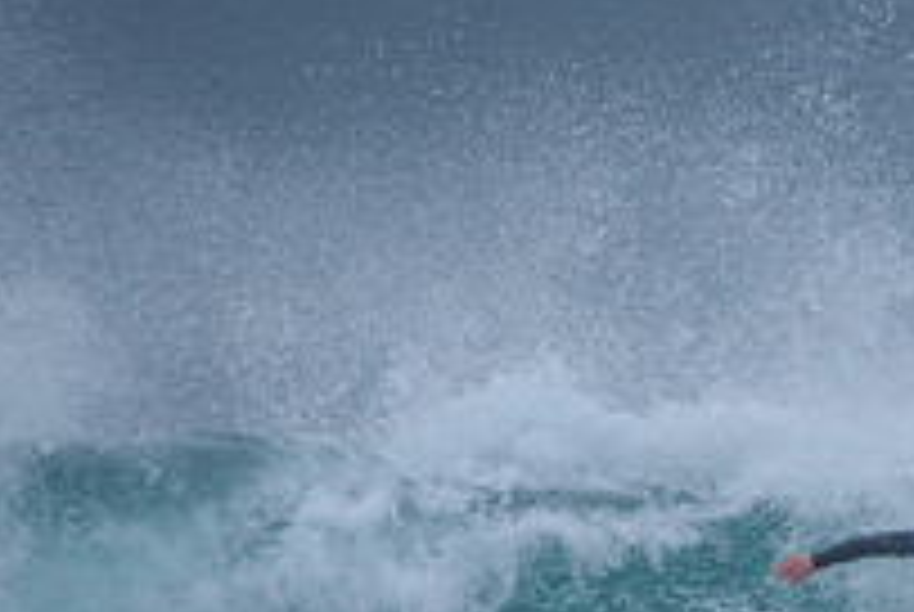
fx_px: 36308
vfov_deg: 1.0
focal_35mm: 1428
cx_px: 1085
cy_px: 785
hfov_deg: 1.4
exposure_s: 1/2000
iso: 280
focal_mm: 500
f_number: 5.6
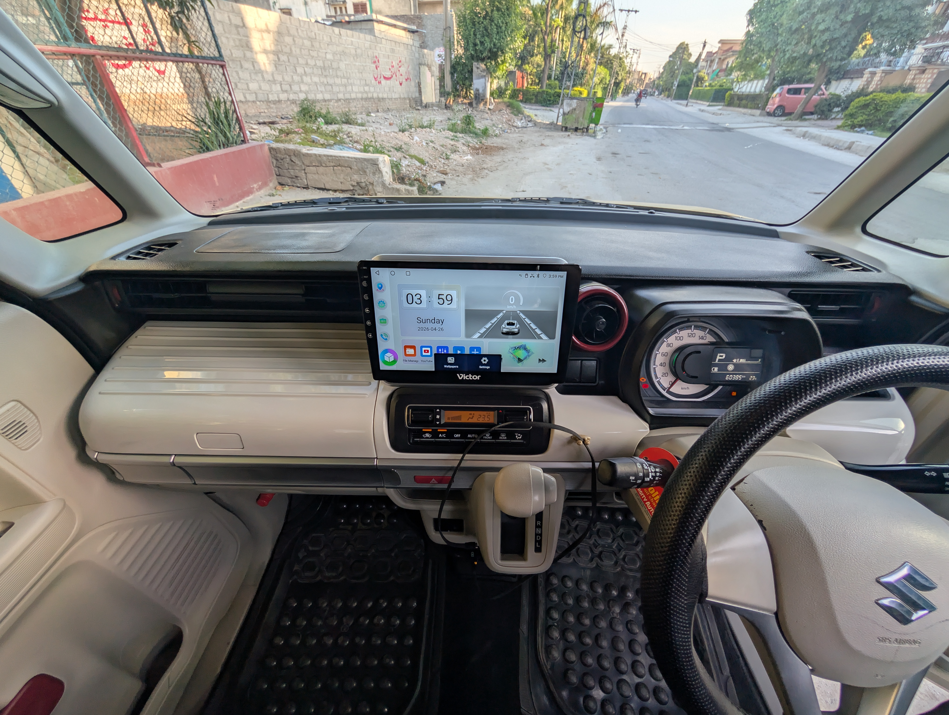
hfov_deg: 110.5
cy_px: 358
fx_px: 329
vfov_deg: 94.6
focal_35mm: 12
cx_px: 474
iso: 52
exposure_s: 1/447
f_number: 1.7
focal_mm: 2.02
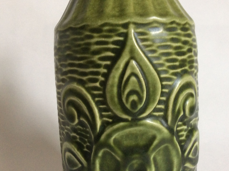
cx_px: 117
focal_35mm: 35
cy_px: 86
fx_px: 231
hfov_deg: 52.7
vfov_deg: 40.6
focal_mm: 3.3
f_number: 2.4
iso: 125
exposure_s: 1/25
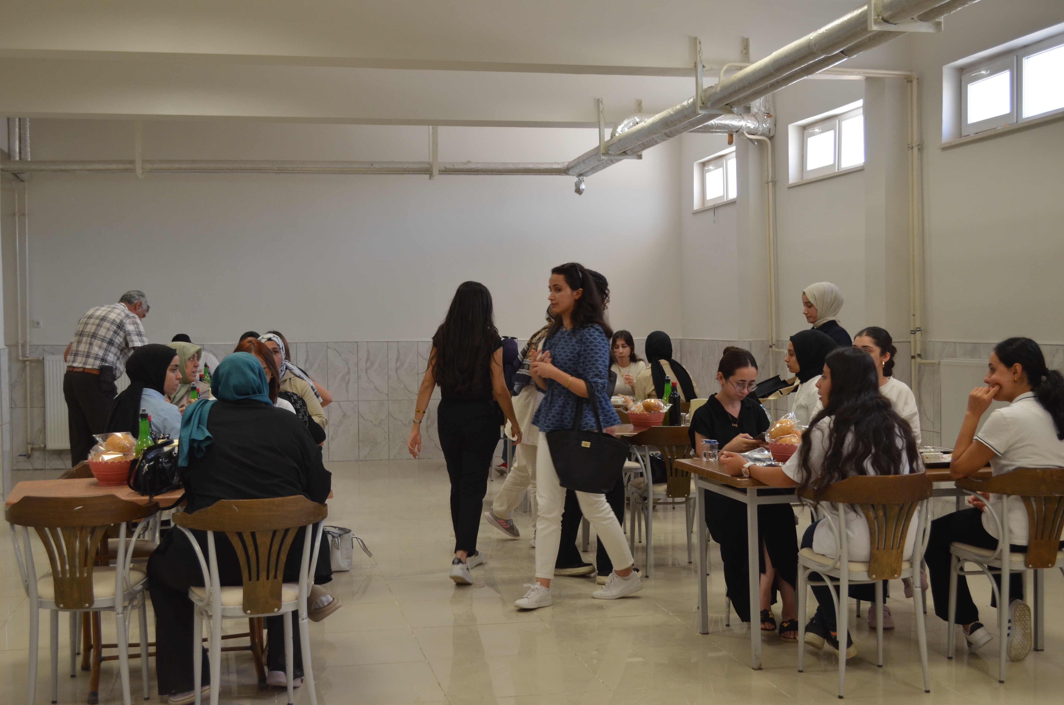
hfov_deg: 41.2
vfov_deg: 28.0
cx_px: 532
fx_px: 1416
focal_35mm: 48
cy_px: 352
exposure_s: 1/60
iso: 640
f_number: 4.8
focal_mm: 32
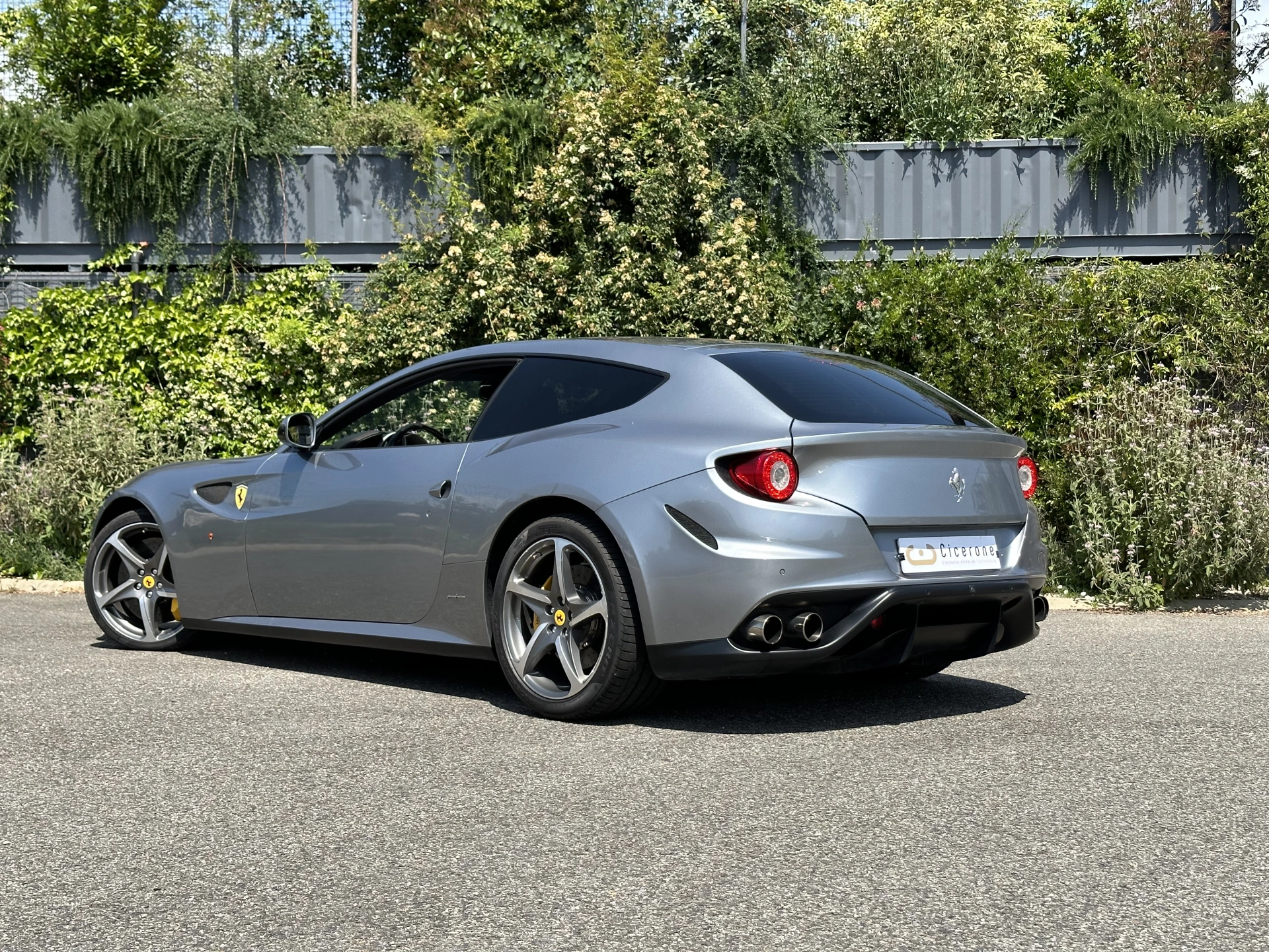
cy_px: 476
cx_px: 634
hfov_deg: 39.7
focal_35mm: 48
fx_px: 1760
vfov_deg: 30.3
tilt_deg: -0.7
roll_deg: +0.7
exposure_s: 1/2532
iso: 64
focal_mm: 6.86
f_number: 1.78
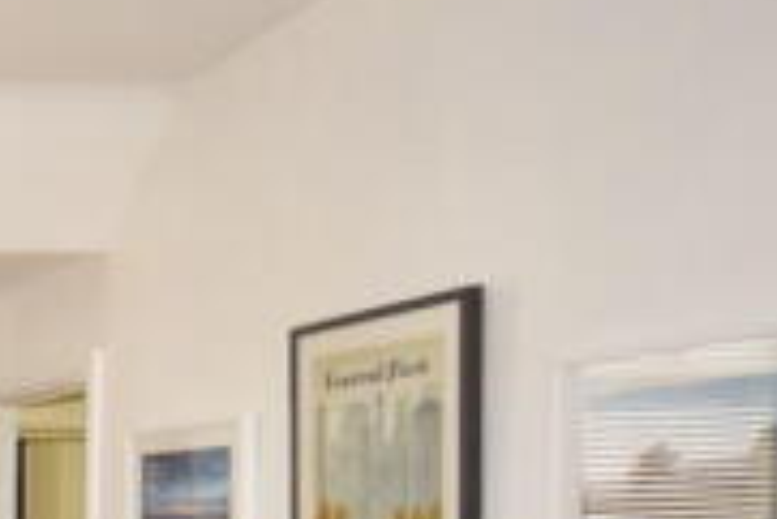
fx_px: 1404
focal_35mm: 65
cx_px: -530
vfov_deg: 19.2
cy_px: 697
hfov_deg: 22.3
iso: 280
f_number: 5.6
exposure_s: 1/125
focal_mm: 12
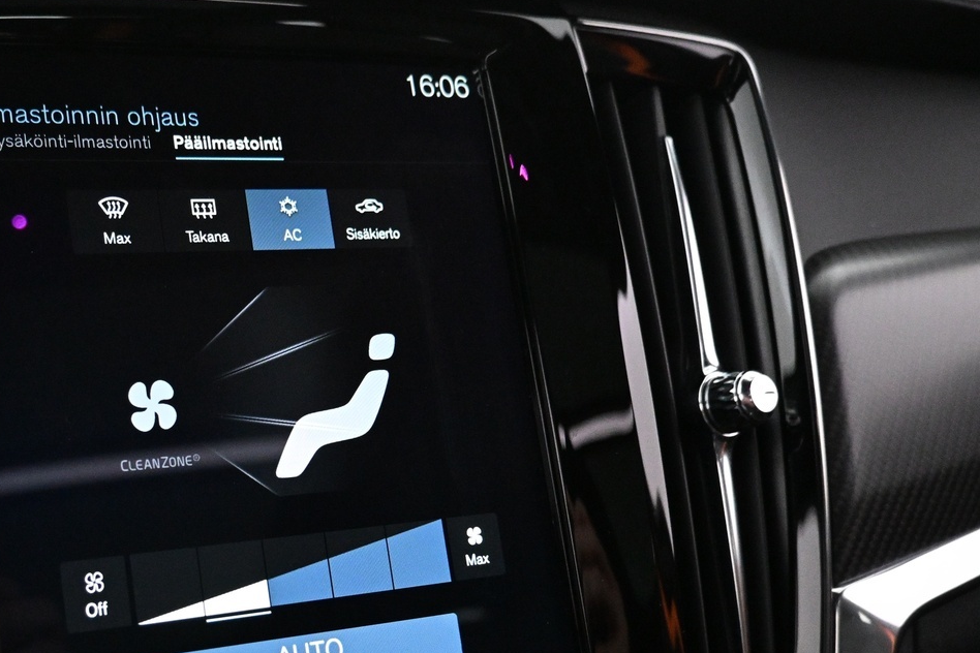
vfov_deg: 32.3
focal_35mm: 41
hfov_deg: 45.8
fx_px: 1116
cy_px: 447
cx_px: 247
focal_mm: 16
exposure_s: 1/60
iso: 4000
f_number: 3.5
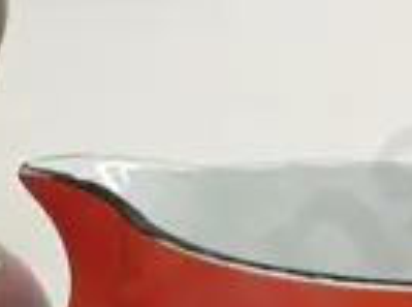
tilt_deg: -22.7
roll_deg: -0.9
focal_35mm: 224
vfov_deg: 6.3
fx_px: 2659
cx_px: -316
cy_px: 738
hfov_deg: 8.5
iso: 40
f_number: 2.2
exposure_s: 1/17
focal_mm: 4.15
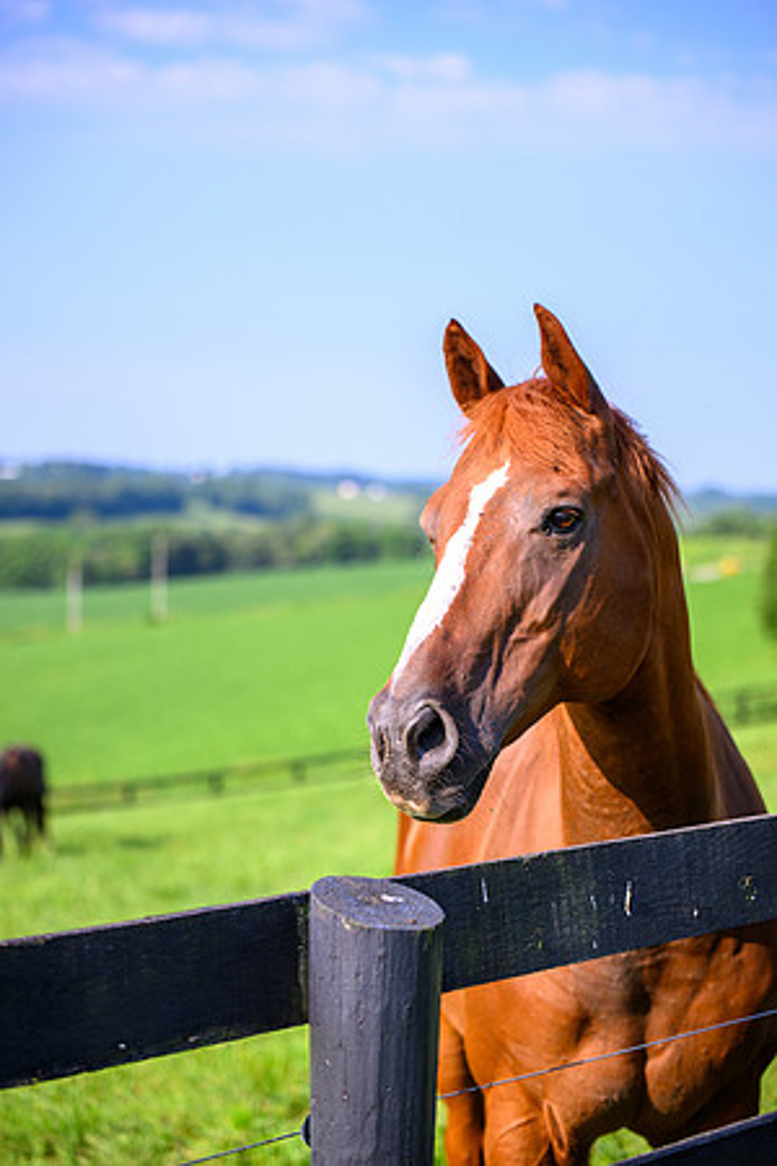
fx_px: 2266
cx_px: 388
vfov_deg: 28.8
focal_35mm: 70
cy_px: 583
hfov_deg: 19.5
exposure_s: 1/1250
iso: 100
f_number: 2.8
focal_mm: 70
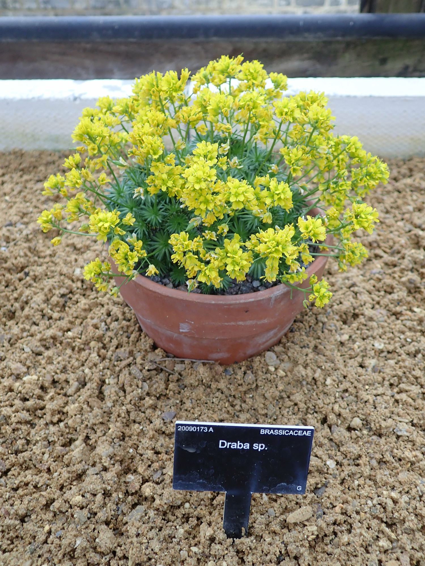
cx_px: 212
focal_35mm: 30
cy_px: 283
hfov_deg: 46.8
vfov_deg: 60.0
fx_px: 491
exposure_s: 1/60
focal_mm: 5.5
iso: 200
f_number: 2.3
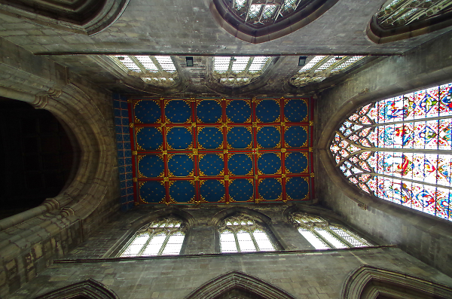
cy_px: 150
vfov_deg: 77.0
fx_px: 188
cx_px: 226
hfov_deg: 100.5
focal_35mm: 15
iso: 1600
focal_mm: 10
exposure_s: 1/100
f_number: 8
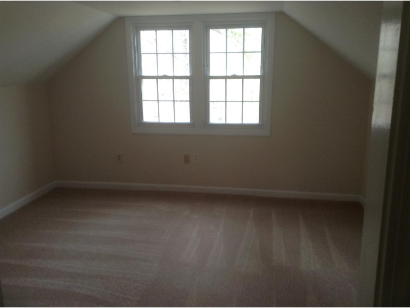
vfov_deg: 42.9
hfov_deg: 55.4
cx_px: 205
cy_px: 154
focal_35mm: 33
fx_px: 391
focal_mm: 3.3
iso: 32
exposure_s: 1/25
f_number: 2.4
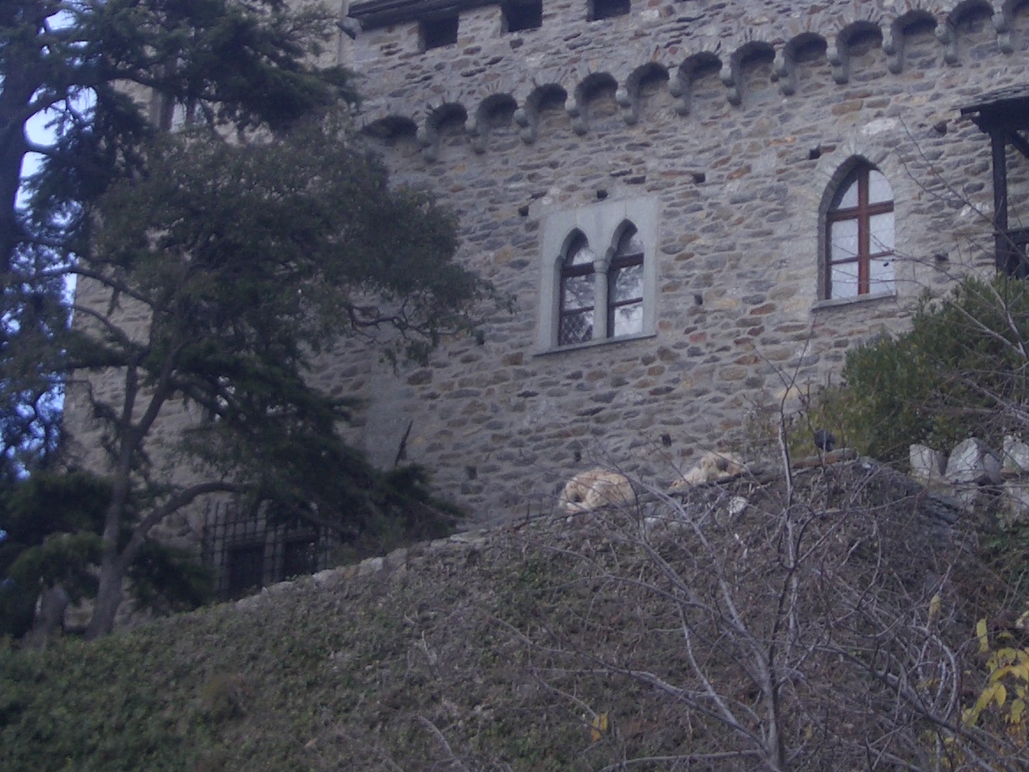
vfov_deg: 13.5
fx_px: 3240
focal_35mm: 109
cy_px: 167
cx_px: 726
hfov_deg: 18.0
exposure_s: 1/160
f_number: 3.5
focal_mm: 10.2
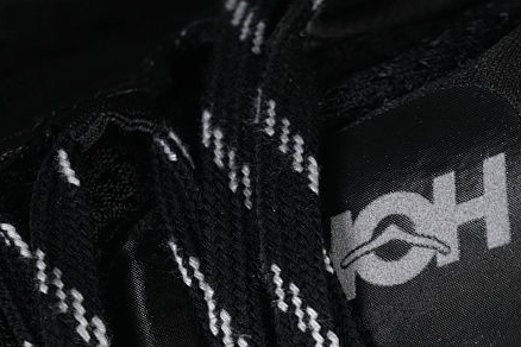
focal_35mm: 185
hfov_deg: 11.1
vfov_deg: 7.4
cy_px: 269
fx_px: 2677
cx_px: 370
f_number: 6.3
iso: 160
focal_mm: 50
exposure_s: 1/60
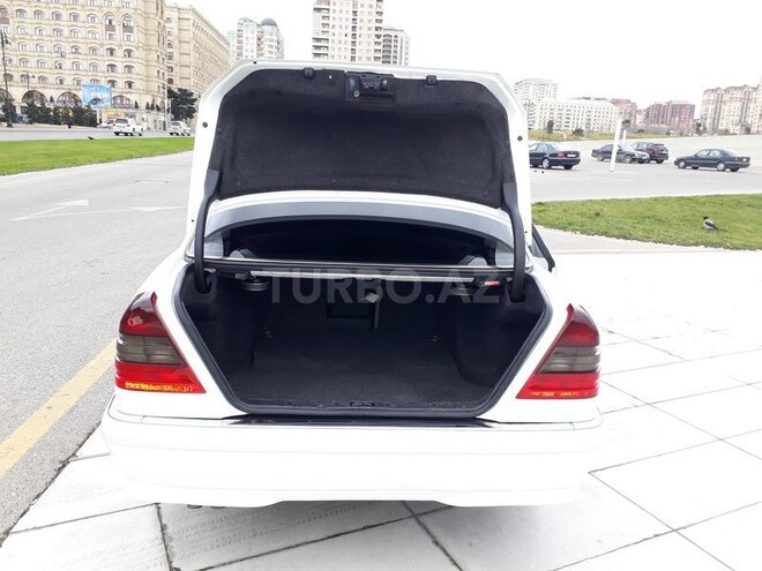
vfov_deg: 51.4
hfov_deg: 65.3
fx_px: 594
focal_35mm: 27
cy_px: 286
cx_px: 381
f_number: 1.9
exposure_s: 1/122
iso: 40
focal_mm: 3.6
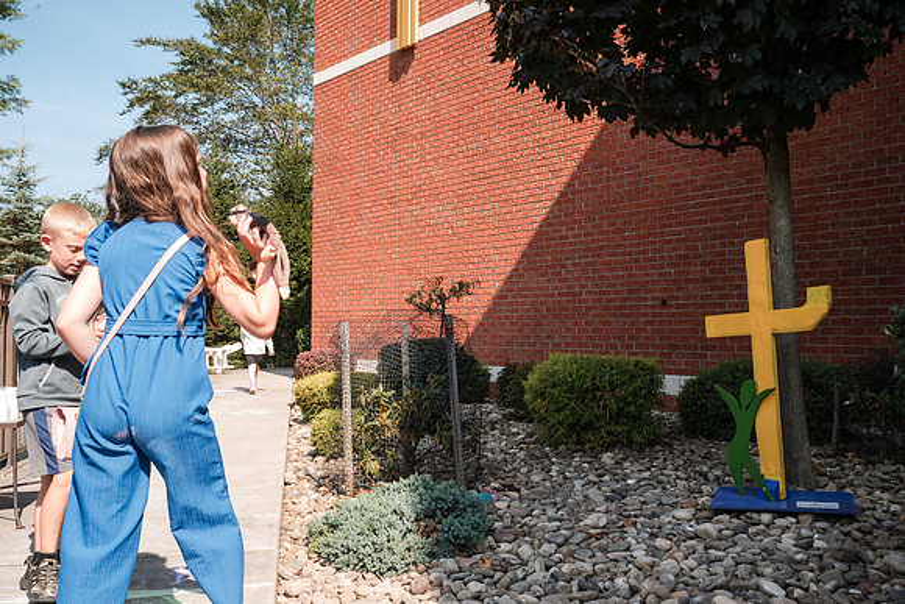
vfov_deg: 36.9
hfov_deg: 53.1
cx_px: 454
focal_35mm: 36
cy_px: 301
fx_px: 905
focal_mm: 35
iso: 6400
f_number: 16
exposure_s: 1/2000
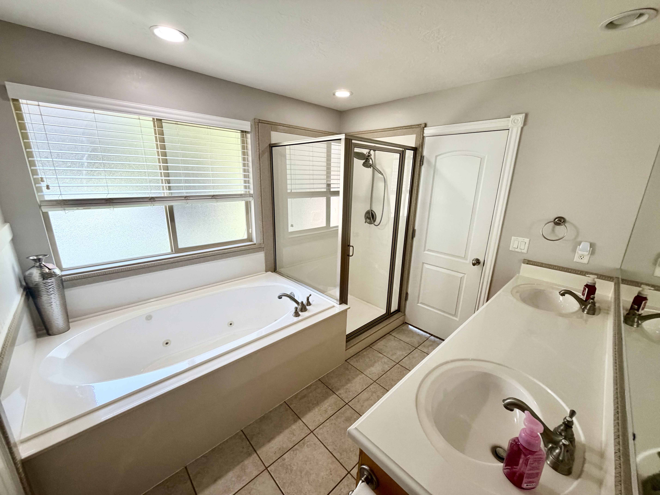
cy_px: 248
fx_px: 267
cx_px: 330
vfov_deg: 85.7
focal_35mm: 14
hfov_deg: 102.1
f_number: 2.2
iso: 200
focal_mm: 2.22
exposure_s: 1/120
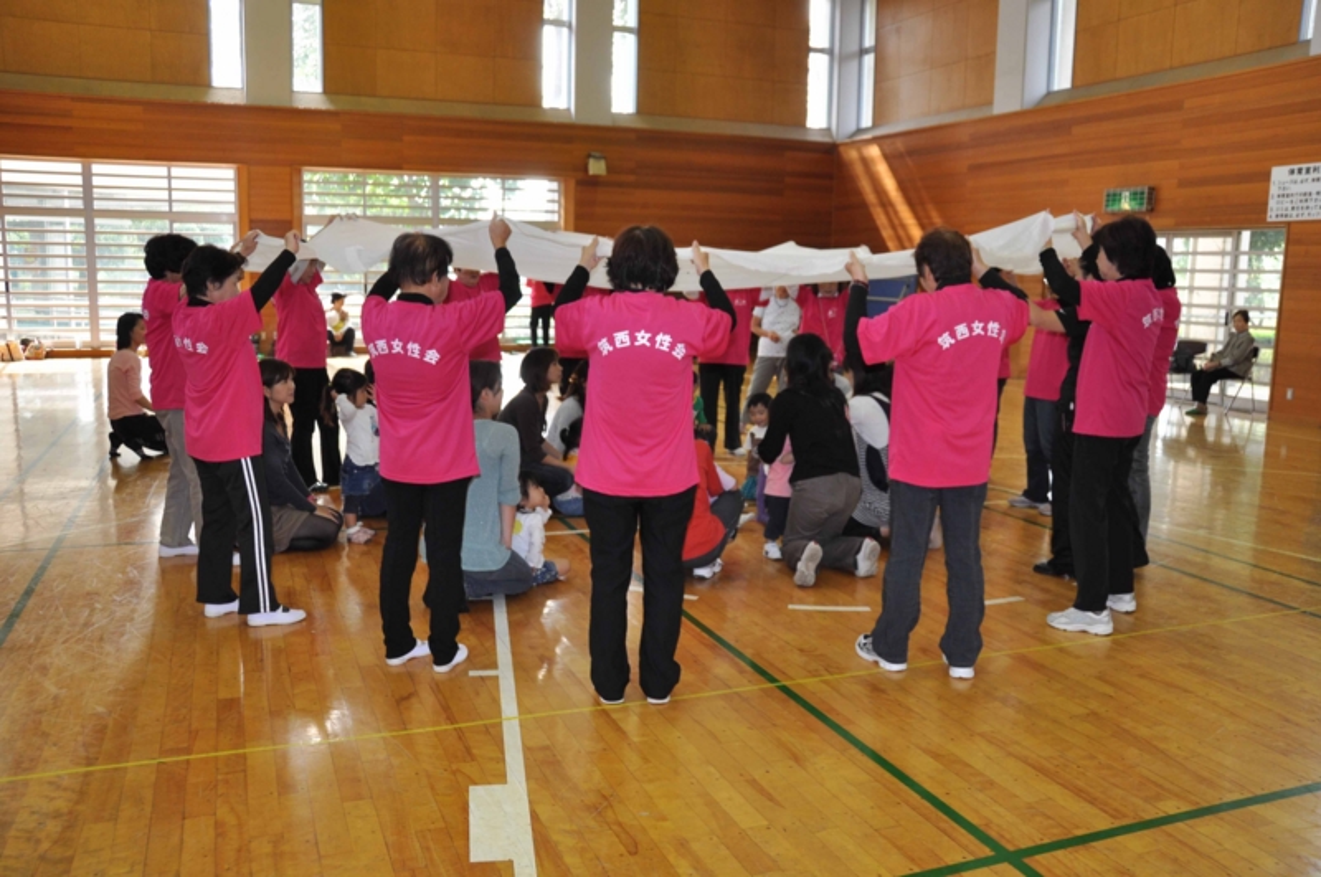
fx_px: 1099
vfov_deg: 43.5
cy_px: 438
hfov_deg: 62.0
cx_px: 660
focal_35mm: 30
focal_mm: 20
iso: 400
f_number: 3.5
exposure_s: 1/125
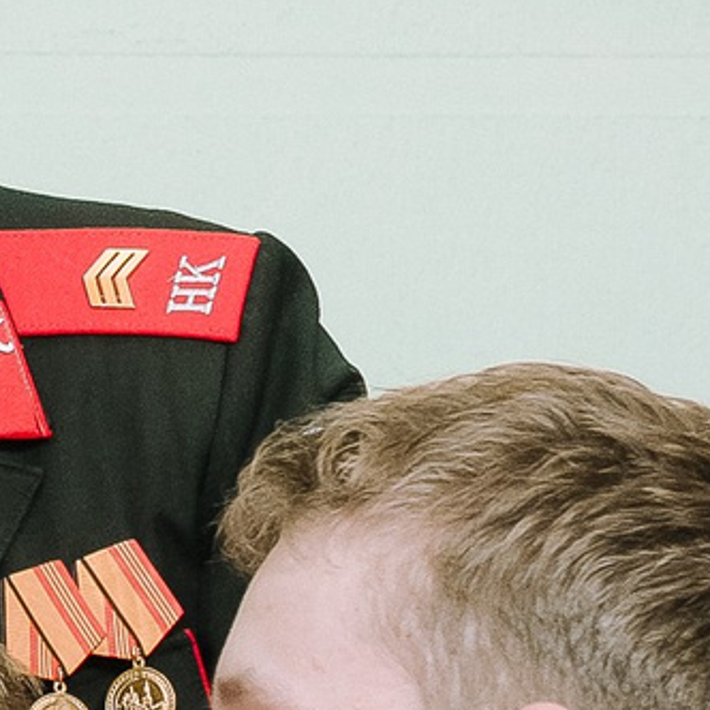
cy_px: 1284
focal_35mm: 223
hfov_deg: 7.5
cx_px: -808
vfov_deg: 7.6
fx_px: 5175
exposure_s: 1/160
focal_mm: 34
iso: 1000
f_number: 5.6
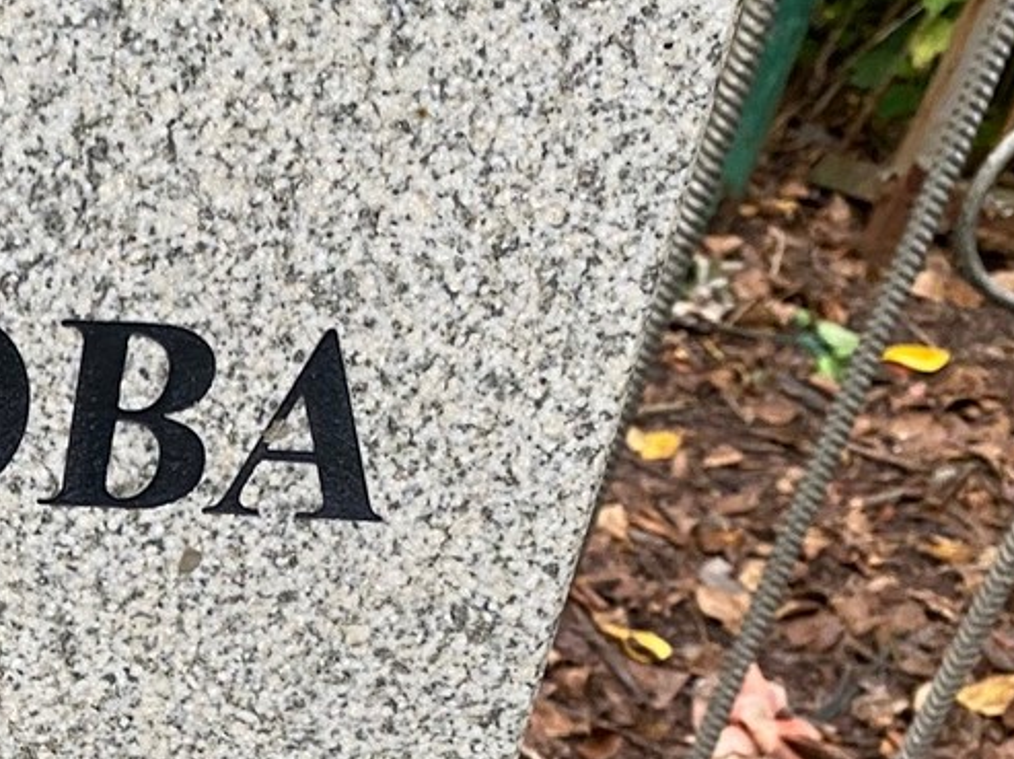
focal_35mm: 76
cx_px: -179
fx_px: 2225
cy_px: 636
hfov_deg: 23.6
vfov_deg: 19.1
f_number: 1.8
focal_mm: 4.25
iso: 125
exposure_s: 1/71
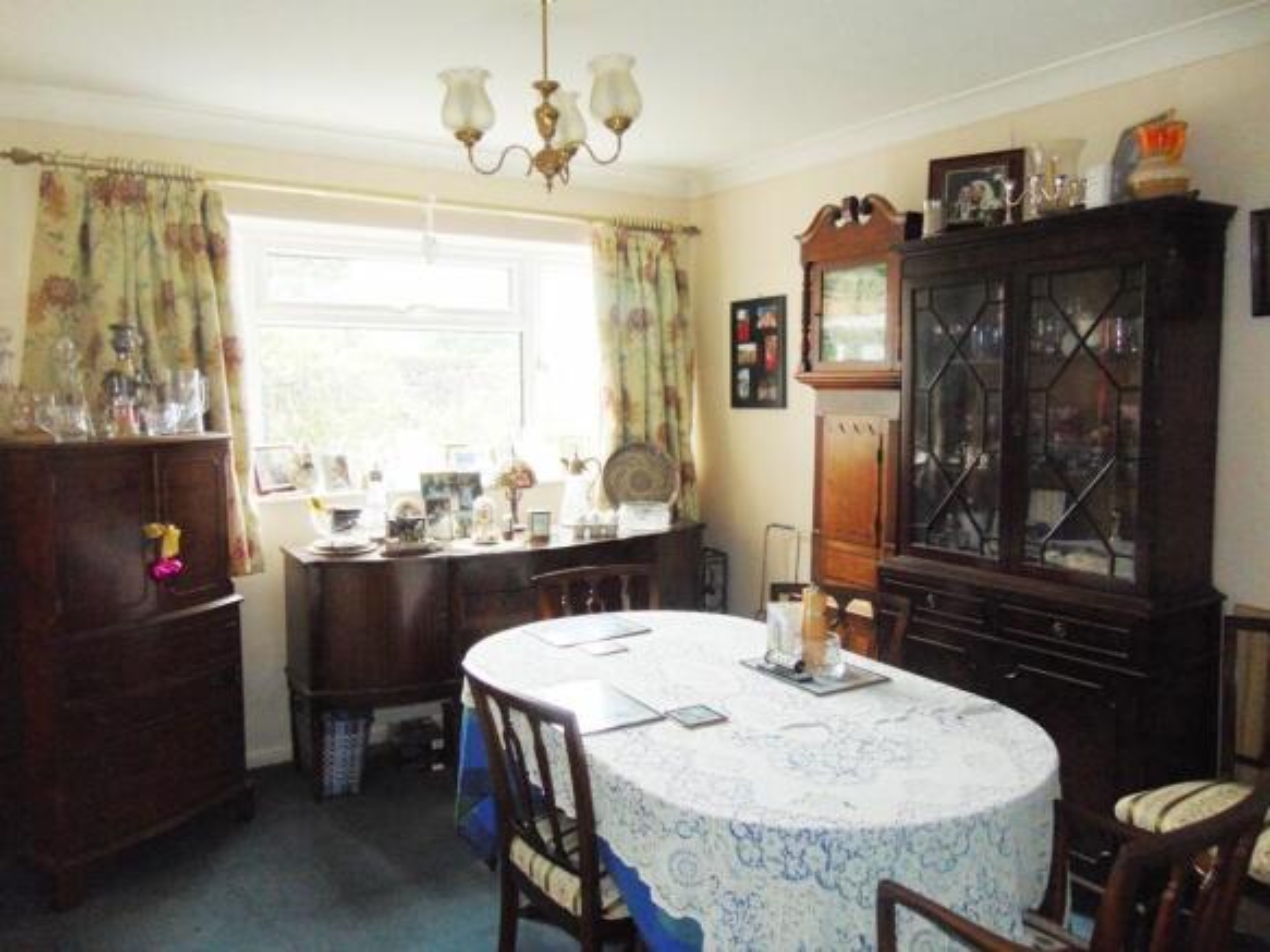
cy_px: 476
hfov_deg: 69.4
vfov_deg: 54.9
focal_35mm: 25
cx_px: 635
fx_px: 917
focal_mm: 4.5
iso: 320
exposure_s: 1/30
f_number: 3
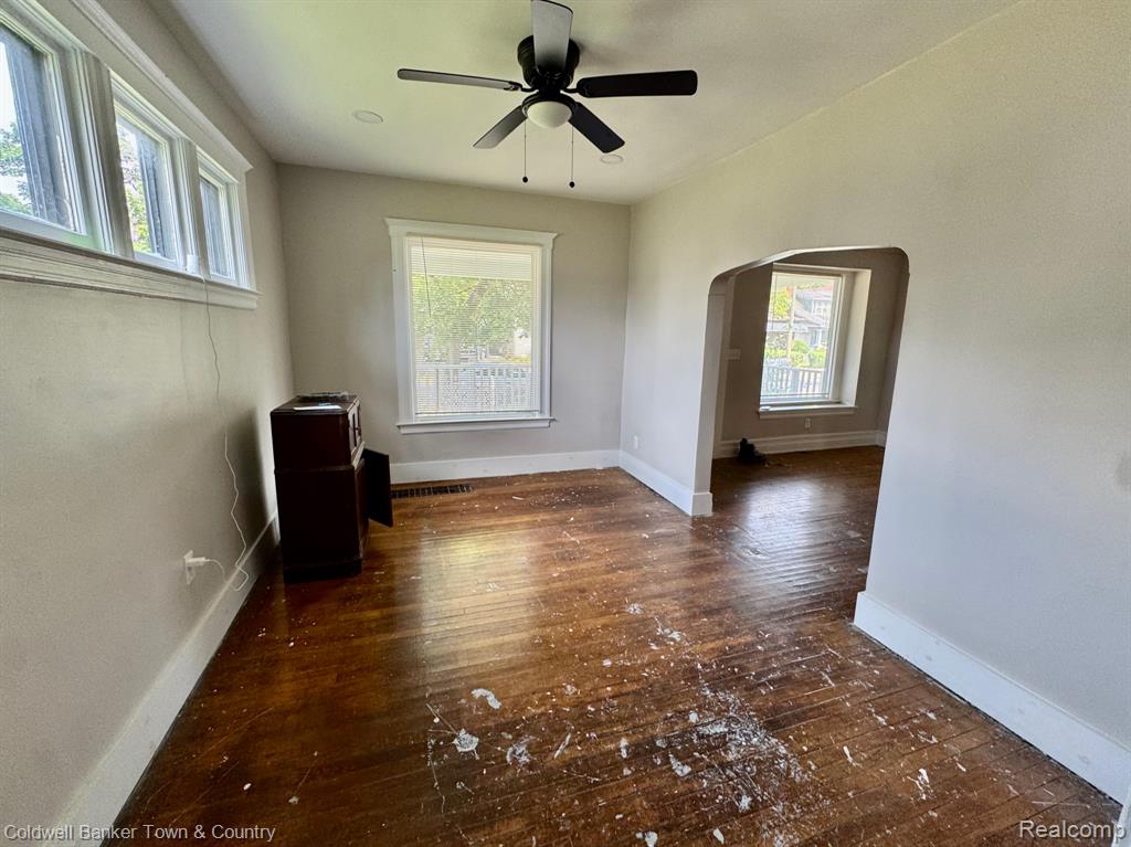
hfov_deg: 102.1
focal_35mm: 14
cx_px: 566
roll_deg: +0.3
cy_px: 424
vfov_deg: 85.6
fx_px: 457
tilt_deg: -12.1
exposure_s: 1/99
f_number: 2.2
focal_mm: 2.22
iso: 100
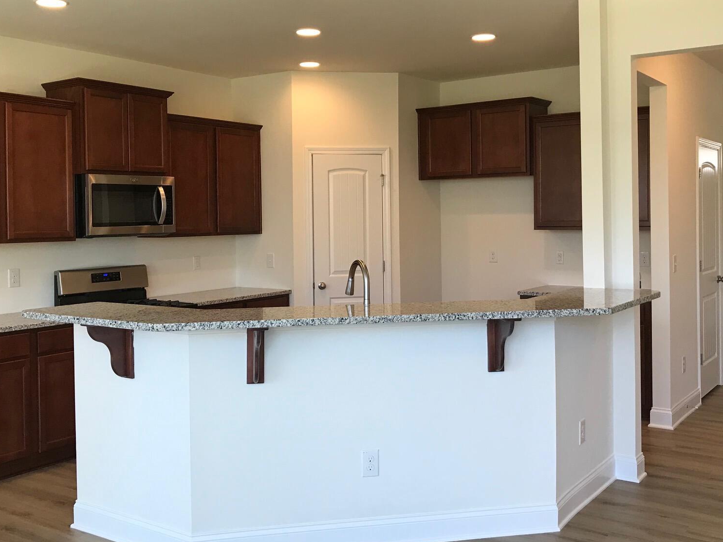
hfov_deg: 49.0
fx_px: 794
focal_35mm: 38
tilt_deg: +0.0
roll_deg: +0.5
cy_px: 235
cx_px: 360
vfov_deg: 37.7
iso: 20
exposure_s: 1/40
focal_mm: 3.99
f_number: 1.8
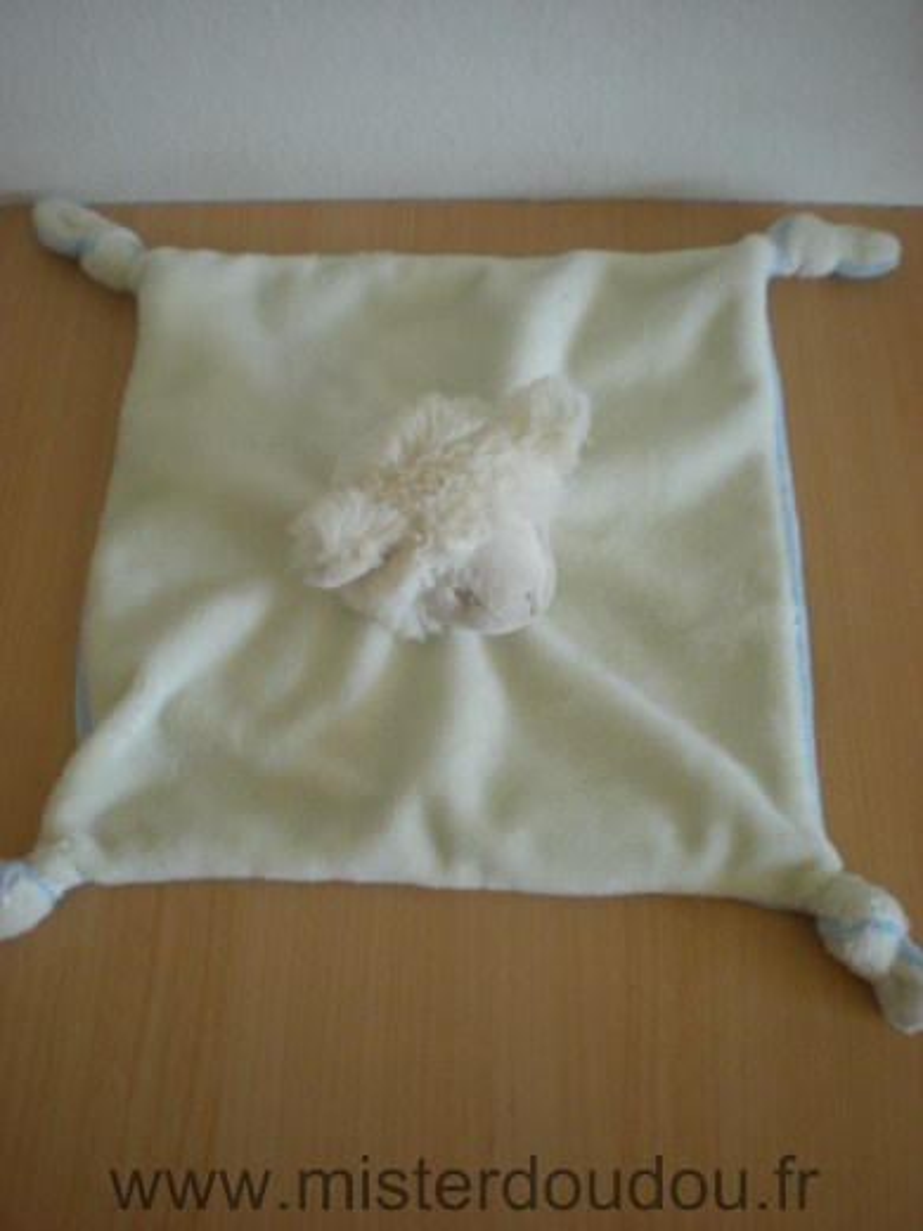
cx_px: 462
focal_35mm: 38
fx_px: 1351
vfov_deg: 49.0
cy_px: 616
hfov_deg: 37.7
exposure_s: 1/27
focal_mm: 6.3
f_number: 3.1
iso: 200
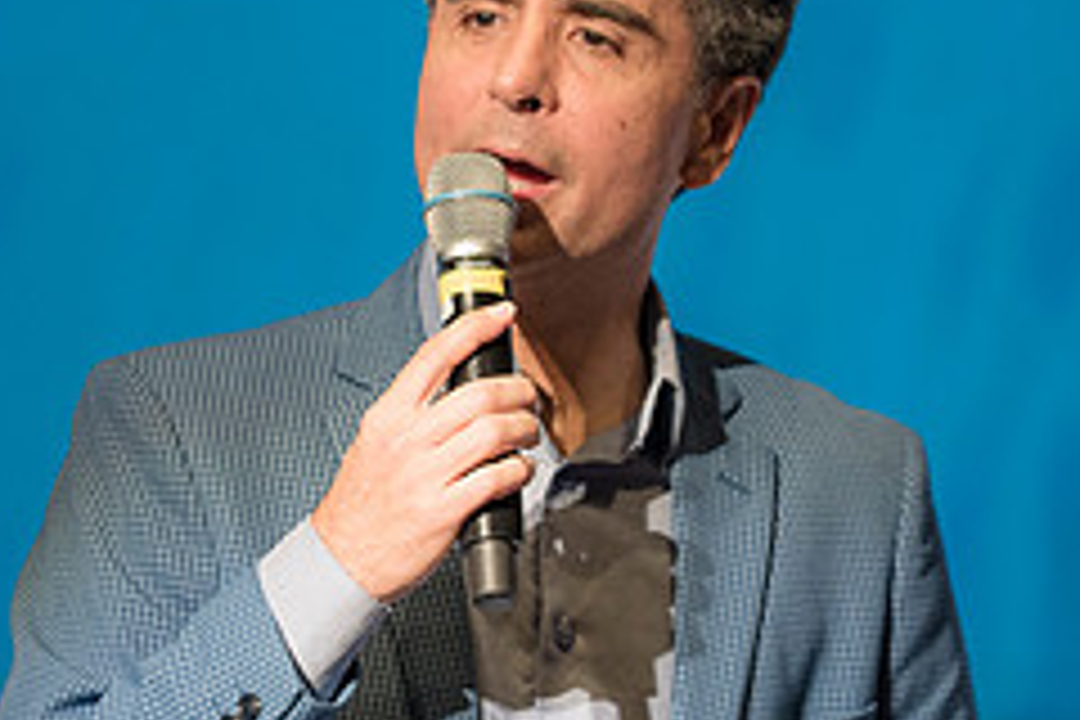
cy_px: 155
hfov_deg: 4.3
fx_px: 14489
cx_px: 702
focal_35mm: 483
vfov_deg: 2.8
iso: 1100
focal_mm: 200
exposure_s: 1/125
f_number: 2.8
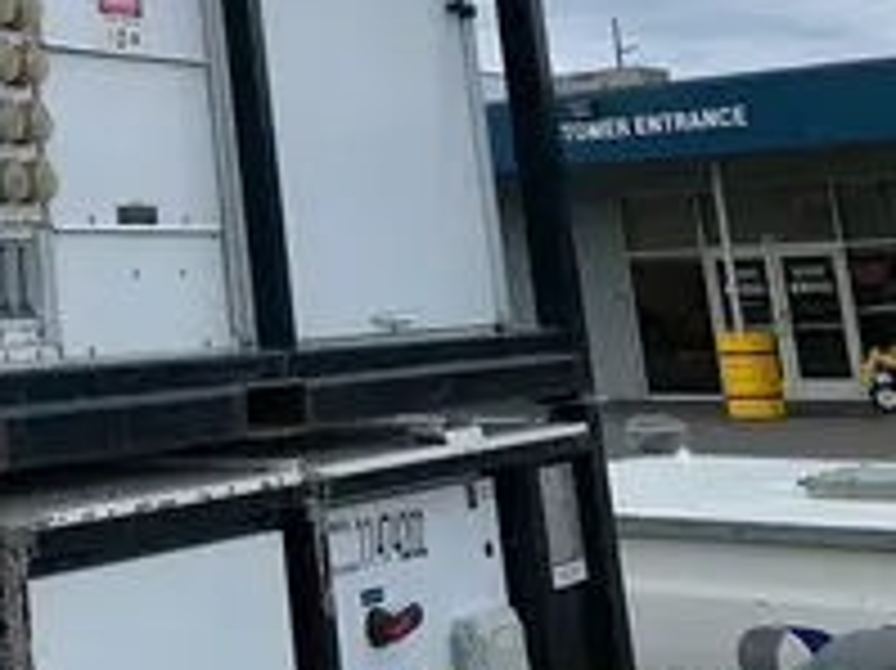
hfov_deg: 23.7
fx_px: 1863
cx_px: -279
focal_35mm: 72
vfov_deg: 19.4
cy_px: -97
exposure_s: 1/2208
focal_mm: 4.25
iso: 25
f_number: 1.8
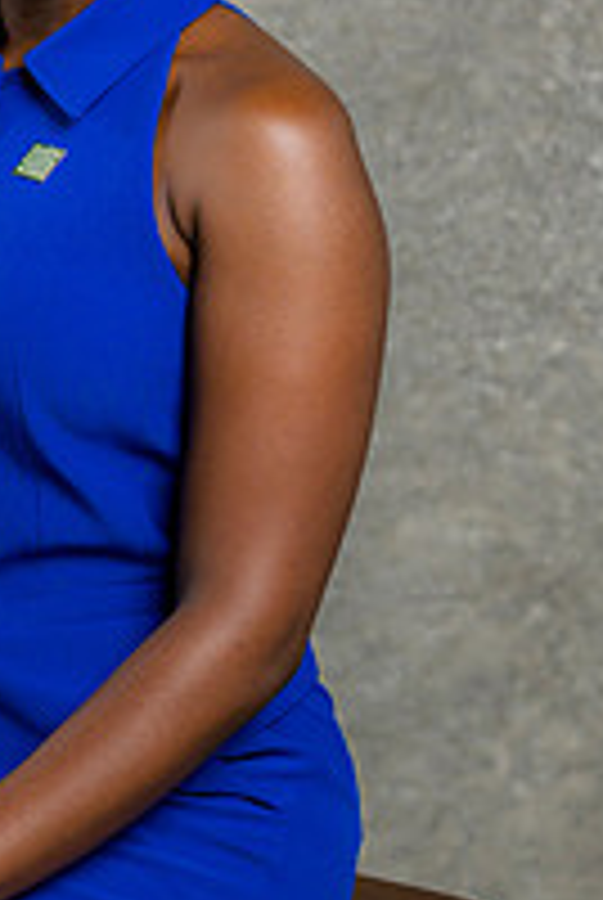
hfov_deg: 7.2
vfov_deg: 10.8
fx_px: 4782
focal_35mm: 191
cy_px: 418
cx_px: -9
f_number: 5
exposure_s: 1/200
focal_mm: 85
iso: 125
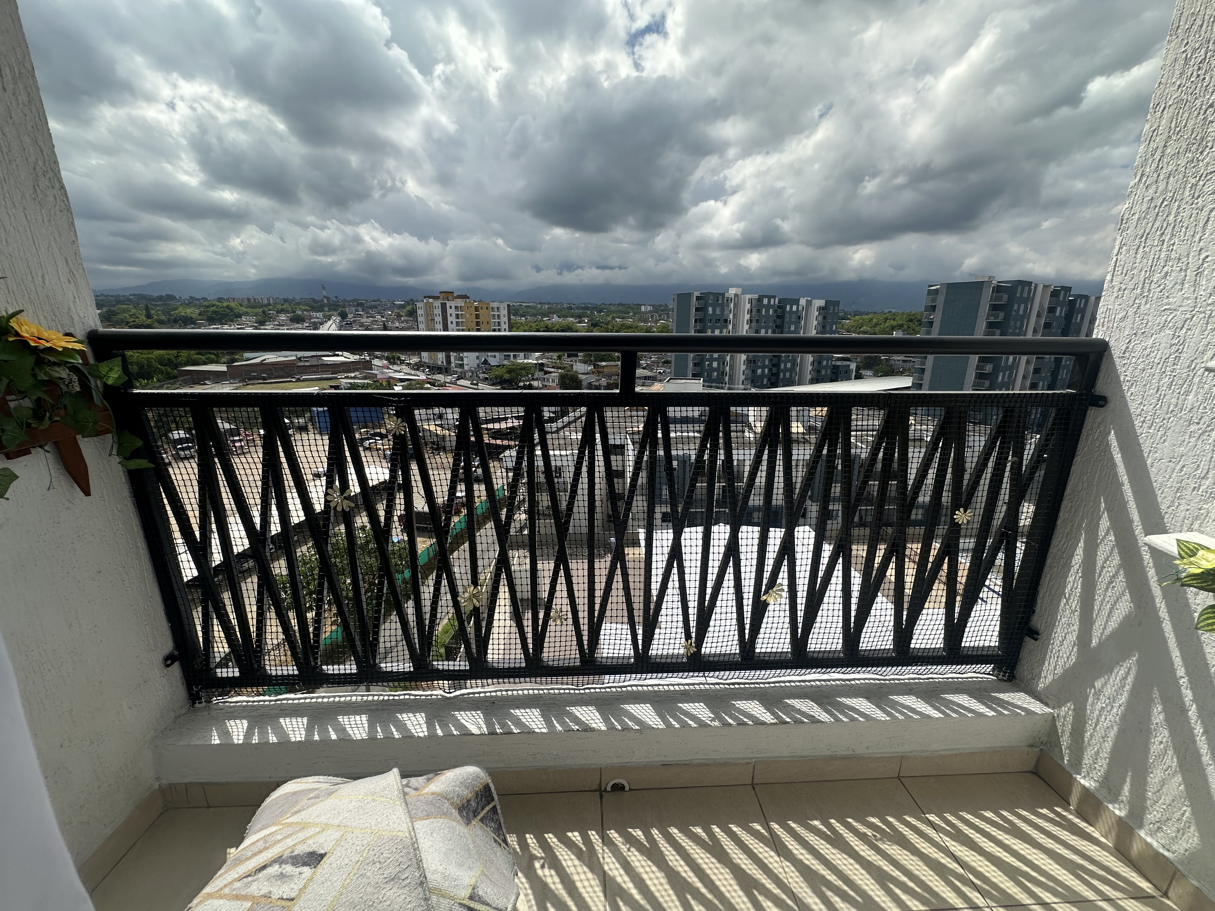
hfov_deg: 102.1
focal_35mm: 14
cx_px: 608
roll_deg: -1.3
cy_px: 456
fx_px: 491
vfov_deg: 85.7
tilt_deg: -14.7
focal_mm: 2.22
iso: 50
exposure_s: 1/2257
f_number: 2.2
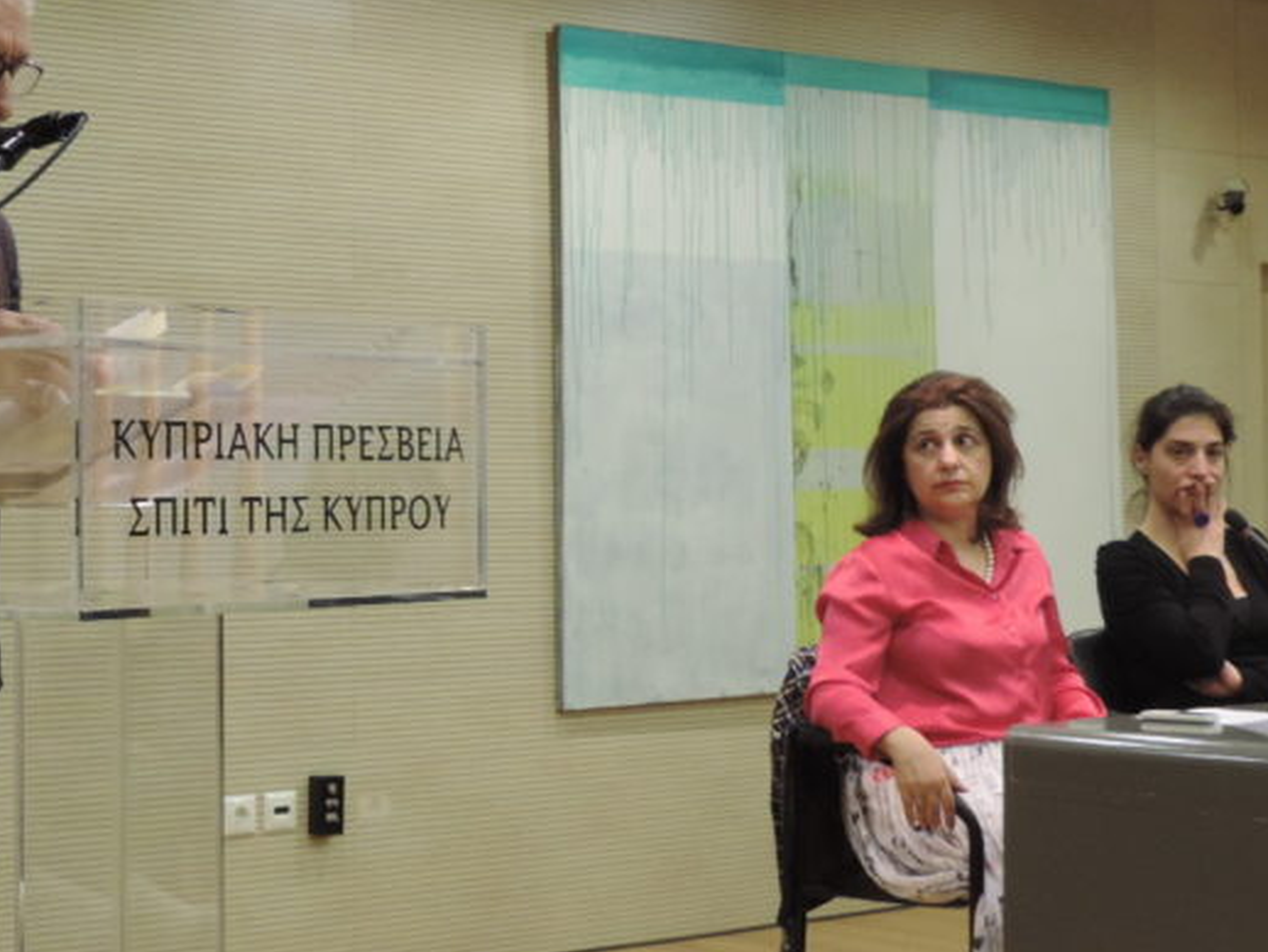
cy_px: 365
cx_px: 529
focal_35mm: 79
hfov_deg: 24.7
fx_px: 2895
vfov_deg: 18.7
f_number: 3.3
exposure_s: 1/40
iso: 400
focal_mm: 7.1
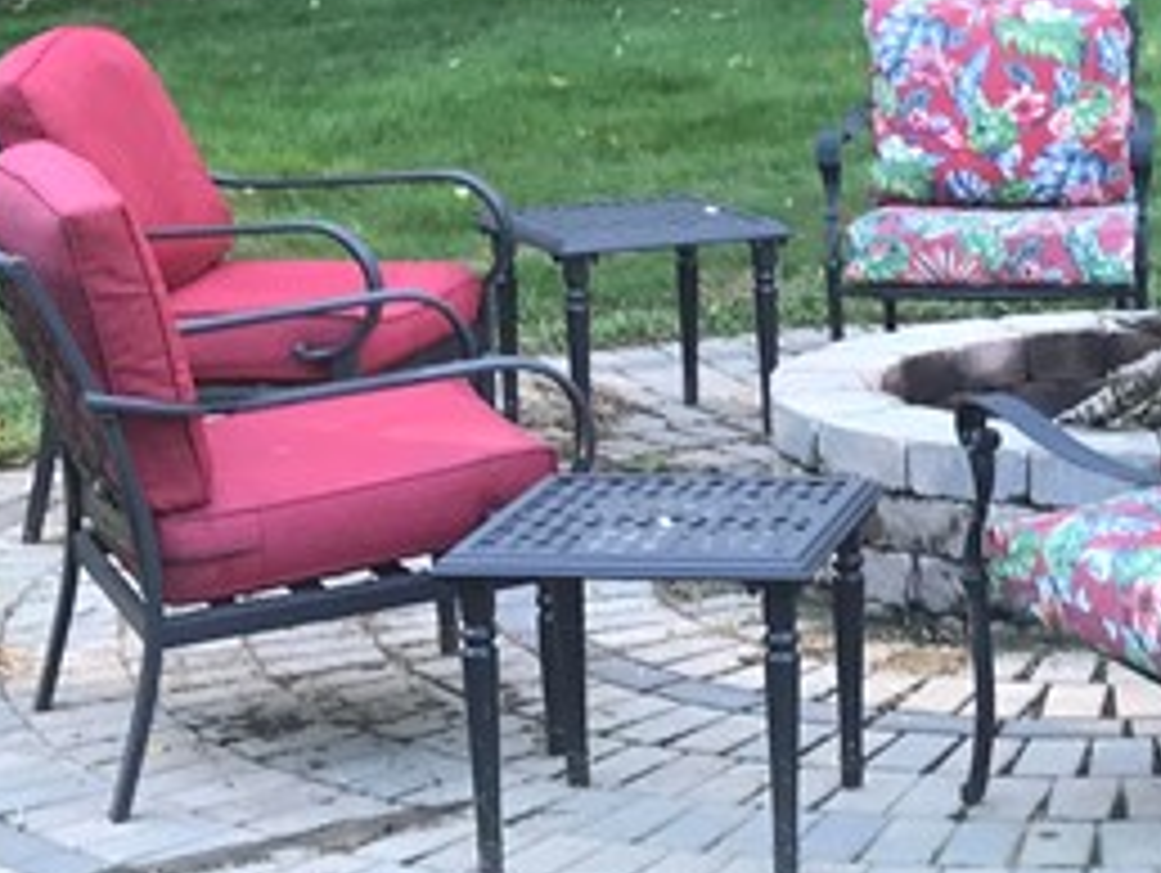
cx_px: 1170
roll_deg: -0.3
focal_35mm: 111
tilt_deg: -9.5
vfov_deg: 13.4
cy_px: 432
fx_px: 3726
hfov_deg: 17.3
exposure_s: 1/60
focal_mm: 3.99
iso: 32
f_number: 1.8
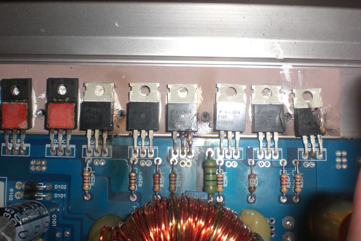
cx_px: 181
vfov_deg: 33.4
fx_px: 401
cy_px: 110
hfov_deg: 48.5
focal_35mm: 40
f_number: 4.4
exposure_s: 1/60
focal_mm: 6.3
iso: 50
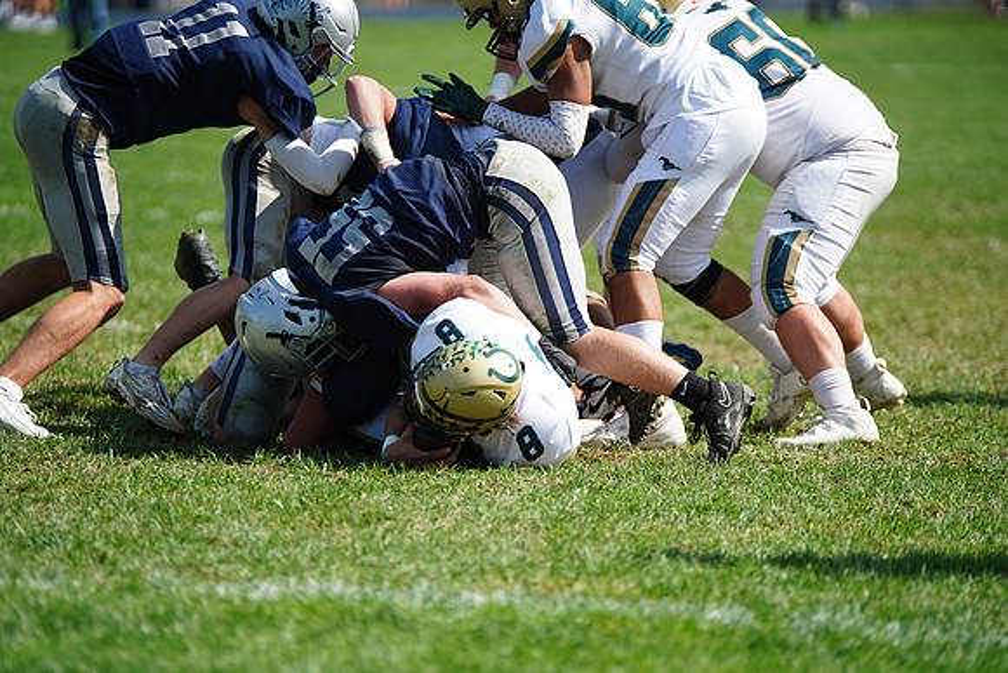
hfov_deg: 8.3
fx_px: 6917
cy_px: 336
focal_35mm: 247
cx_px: 504
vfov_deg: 5.6
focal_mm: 247
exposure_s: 1/4000
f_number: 2.8
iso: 400
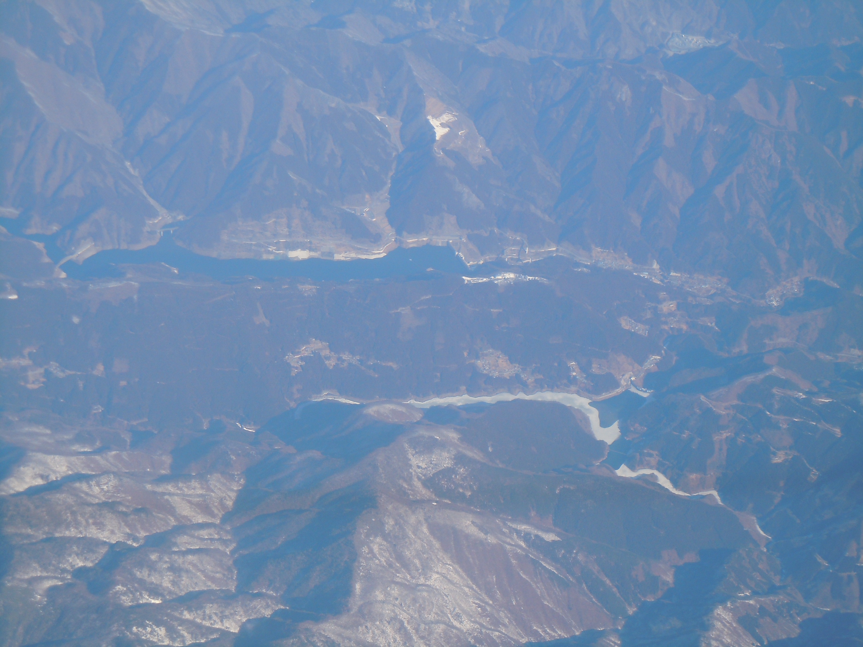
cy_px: 324
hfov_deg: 19.3
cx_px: 432
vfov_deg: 14.5
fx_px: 2543
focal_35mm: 102
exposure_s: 1/320
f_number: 4.5
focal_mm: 18.3
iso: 100
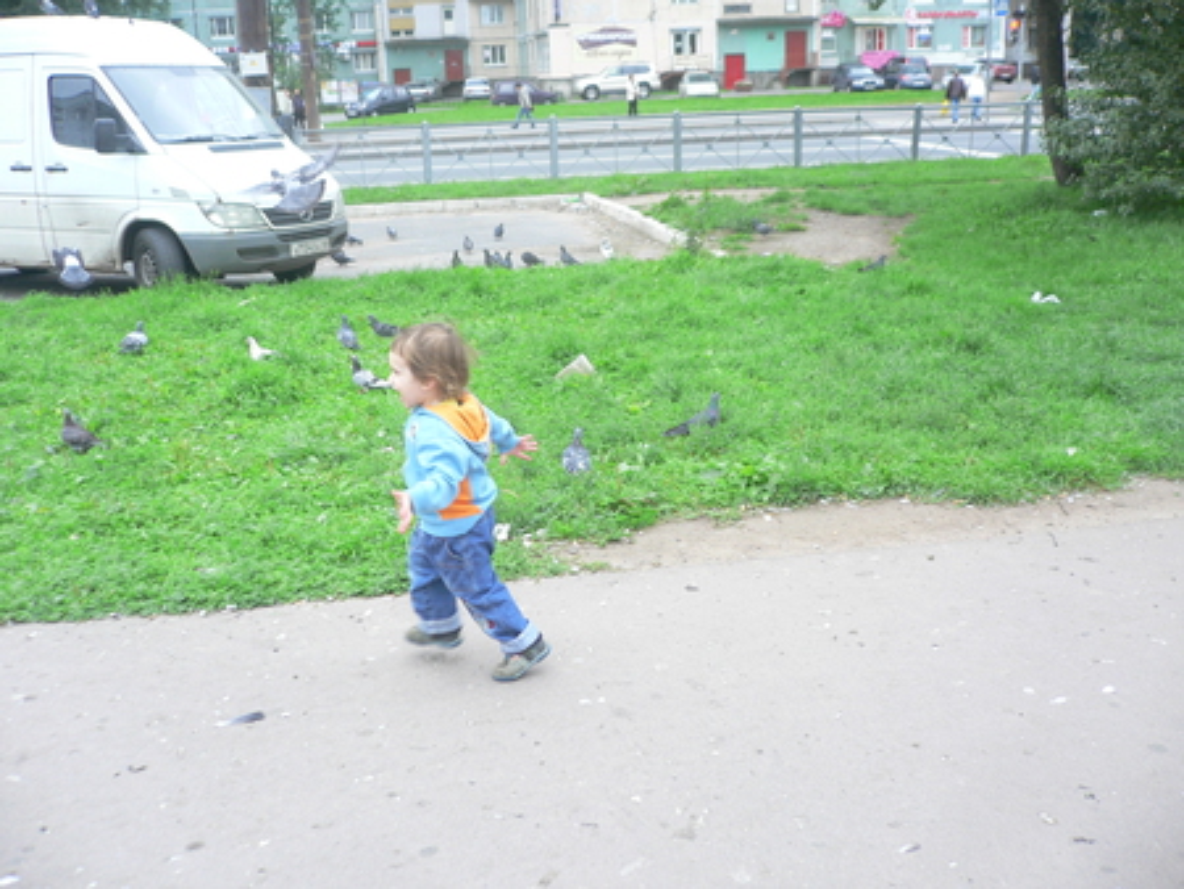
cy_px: 444
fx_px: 1198
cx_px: 592
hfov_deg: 52.6
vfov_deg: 40.7
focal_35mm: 35
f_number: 2.8
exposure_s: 1/125
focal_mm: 5.8
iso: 80
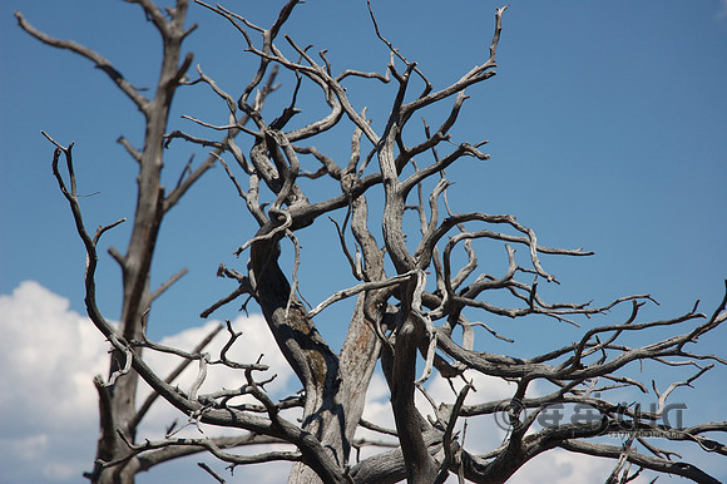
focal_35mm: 105
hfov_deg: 19.5
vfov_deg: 13.0
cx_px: 364
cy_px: 242
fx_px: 2119
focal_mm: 70
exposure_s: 1/250
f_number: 8
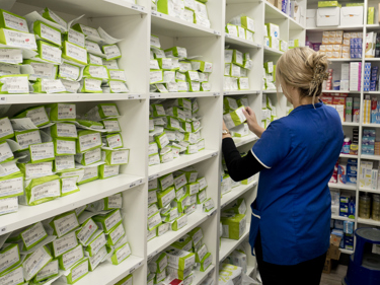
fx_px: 351
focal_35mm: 32
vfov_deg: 43.8
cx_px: 218
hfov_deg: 56.6
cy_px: 107
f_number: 4
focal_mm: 12
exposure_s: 1/160
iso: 400
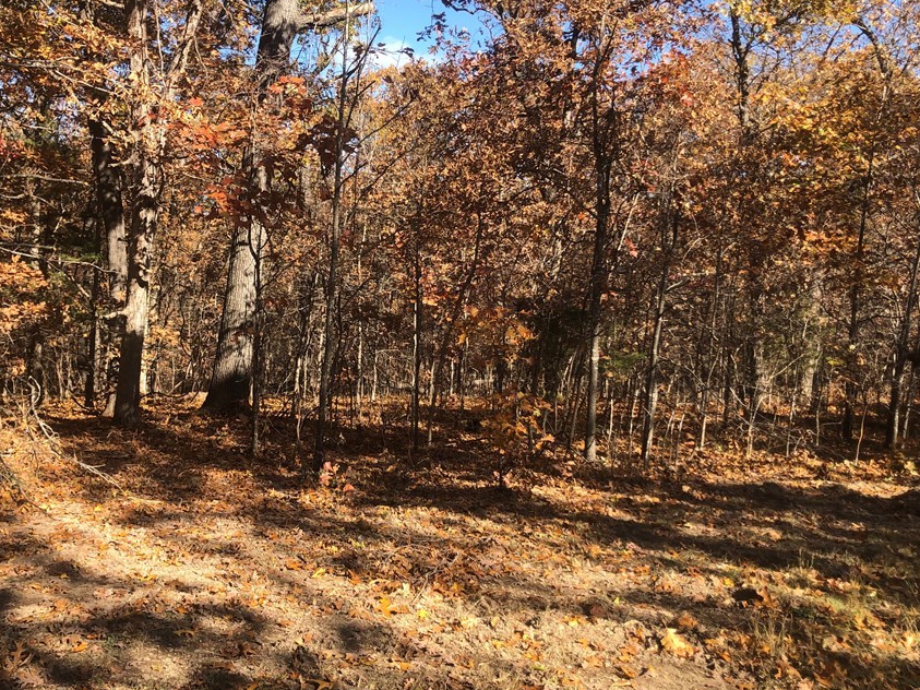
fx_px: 903
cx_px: 368
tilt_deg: -3.0
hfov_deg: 53.6
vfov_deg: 41.8
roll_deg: +0.3
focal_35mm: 34
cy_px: 353
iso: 20
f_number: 1.8
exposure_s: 1/545
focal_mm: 3.99
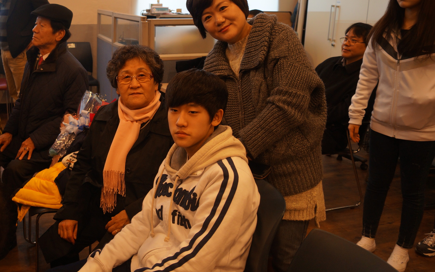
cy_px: 107
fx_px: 474
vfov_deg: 31.9
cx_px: 120
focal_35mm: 40
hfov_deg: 47.8
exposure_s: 1/80
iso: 320
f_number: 3.5
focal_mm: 18
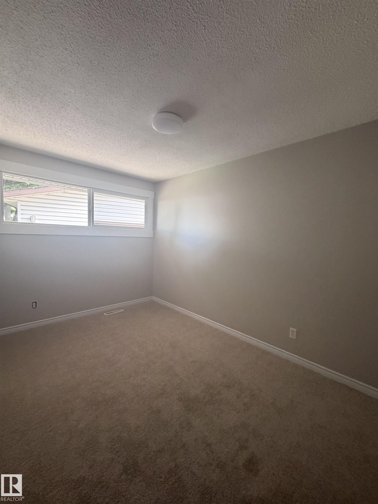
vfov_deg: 102.1
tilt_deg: -3.6
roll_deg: -2.4
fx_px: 204
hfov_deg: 85.7
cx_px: 189
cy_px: 252
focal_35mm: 14
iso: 320
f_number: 2.2
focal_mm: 2.22
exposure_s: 1/78
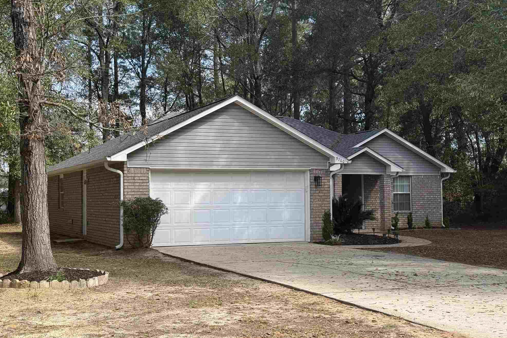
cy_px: 180
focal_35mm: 52
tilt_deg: +2.2
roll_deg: +1.3
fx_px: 732
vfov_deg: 26.0
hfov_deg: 38.2
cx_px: 247
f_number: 1.78
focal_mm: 6.76
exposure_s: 1/2033
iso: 64
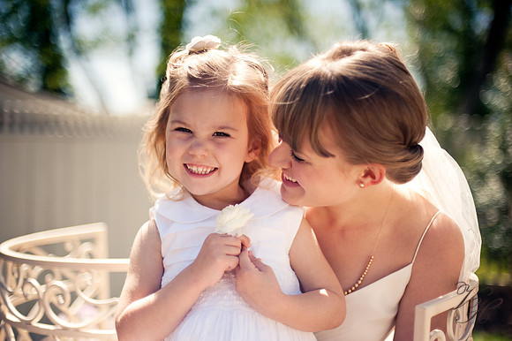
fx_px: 711
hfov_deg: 39.6
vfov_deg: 27.0
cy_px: 170
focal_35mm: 50
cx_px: 256
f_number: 1.4
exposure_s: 1/8000
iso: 200
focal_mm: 50
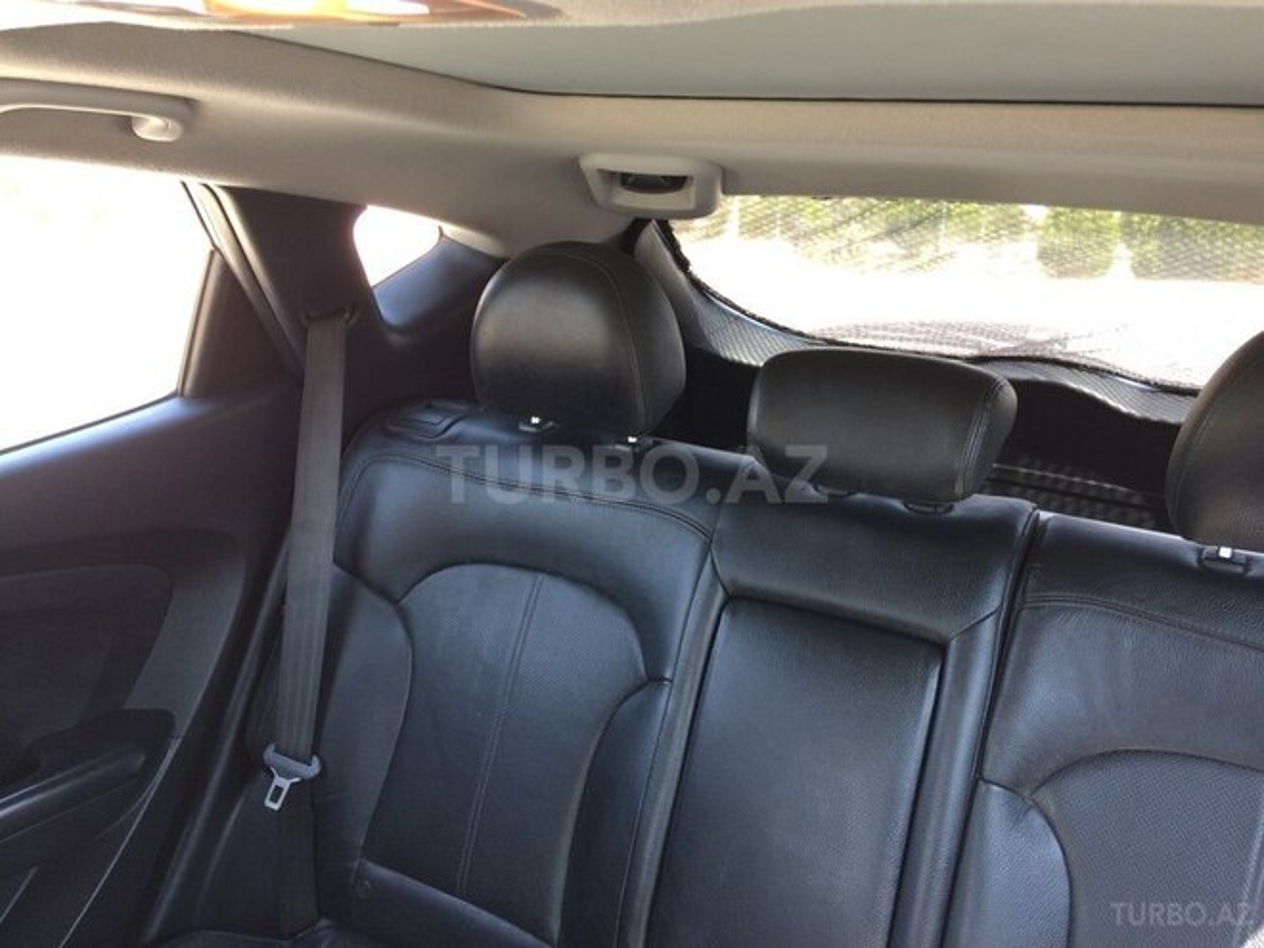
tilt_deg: -17.8
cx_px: 632
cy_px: 474
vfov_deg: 48.2
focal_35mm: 29
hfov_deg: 61.7
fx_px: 1059
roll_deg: -1.0
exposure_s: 1/50
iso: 40
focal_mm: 4.15
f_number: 2.2
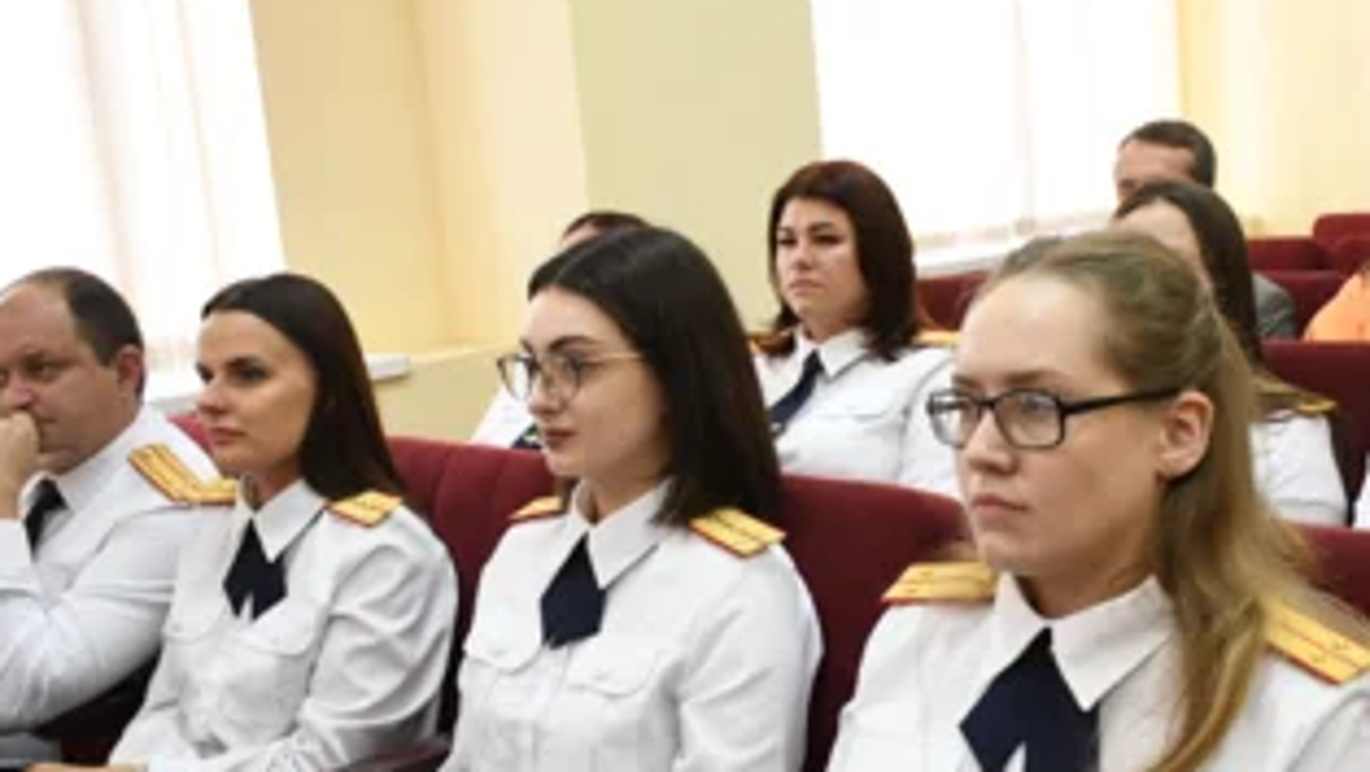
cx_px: 794
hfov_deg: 42.7
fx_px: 1745
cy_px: 482
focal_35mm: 48
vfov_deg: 24.9
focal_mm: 24
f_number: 5
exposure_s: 1/100
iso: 1600
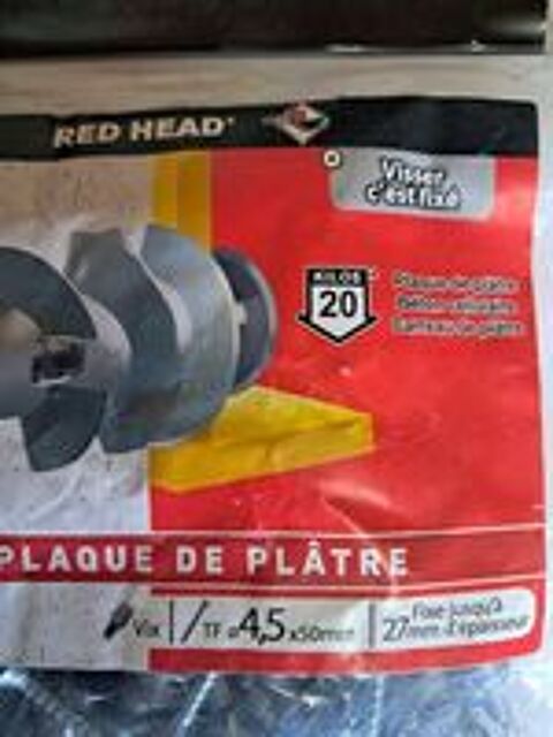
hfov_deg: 51.4
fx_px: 575
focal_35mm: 27
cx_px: 276
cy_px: 368
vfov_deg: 65.3
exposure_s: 1/33
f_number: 1.8
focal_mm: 4
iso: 500
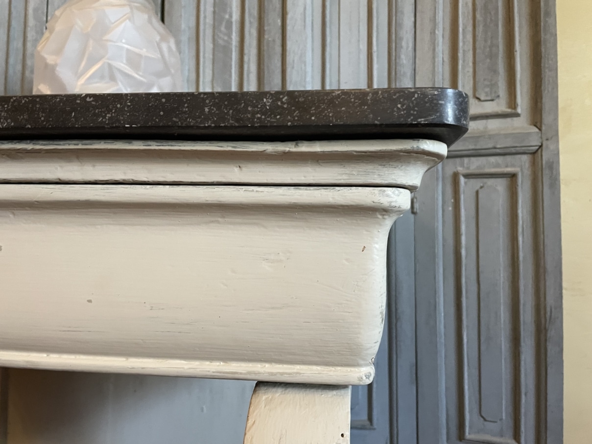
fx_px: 445
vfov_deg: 53.1
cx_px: 296
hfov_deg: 67.3
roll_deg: +0.1
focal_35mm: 26
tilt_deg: +1.4
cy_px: 222
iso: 400
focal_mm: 4.2
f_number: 1.6
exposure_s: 1/50
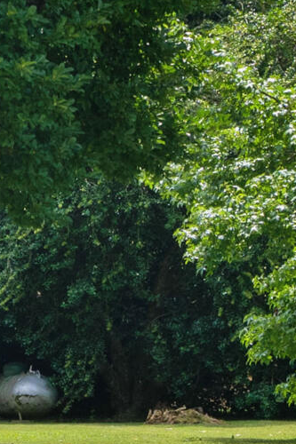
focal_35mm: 144
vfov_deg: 14.3
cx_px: -956
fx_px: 1777
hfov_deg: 6.9
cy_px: 255
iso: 320
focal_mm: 24
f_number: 7.1
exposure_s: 1/400
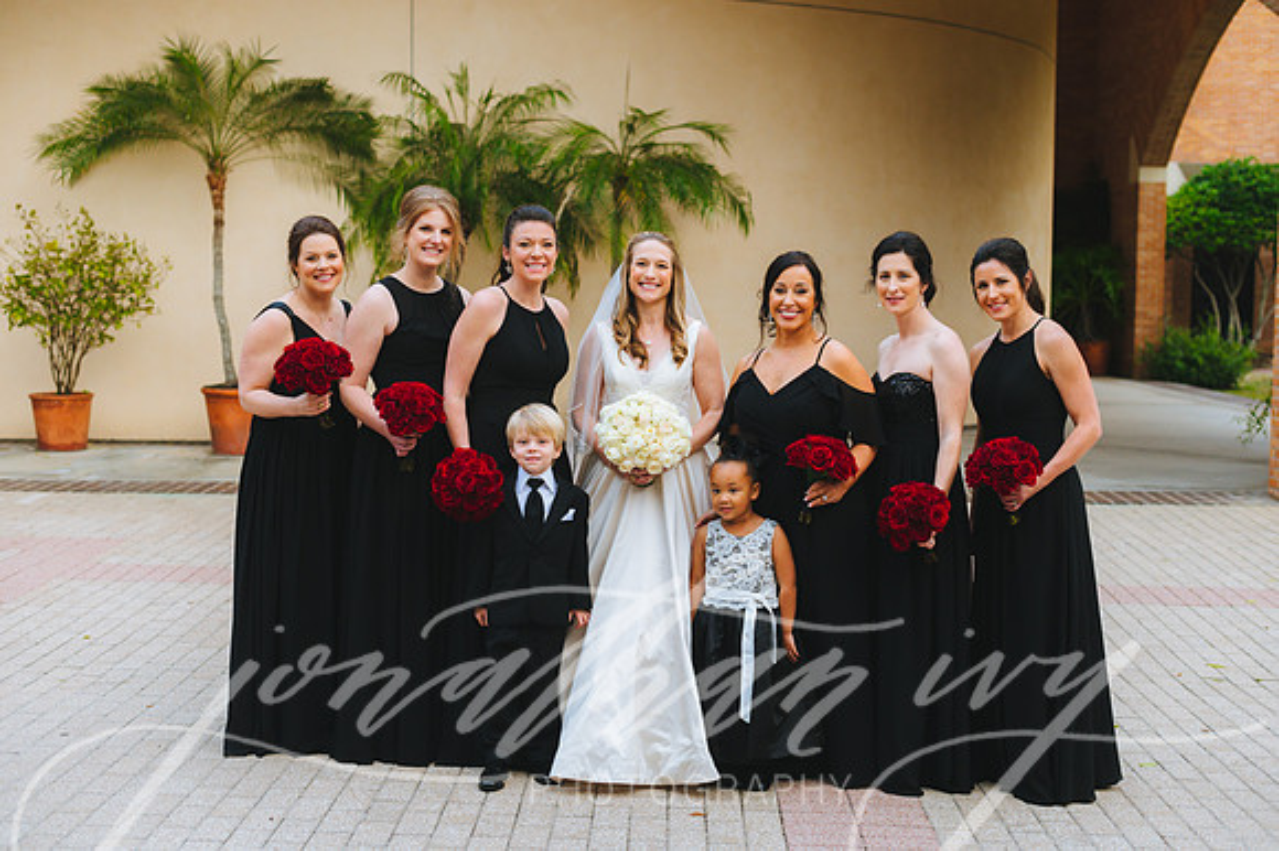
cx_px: 640
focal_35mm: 50
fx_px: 1775
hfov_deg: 39.6
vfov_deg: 27.0
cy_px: 426
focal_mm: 50
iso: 1000
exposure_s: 1/640
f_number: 3.2
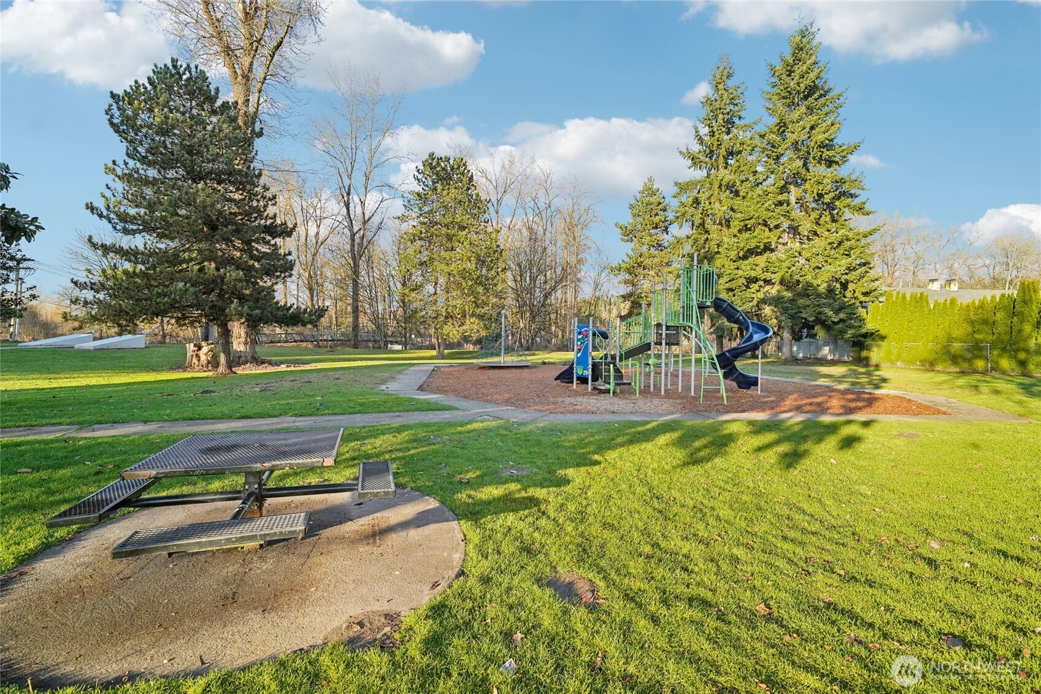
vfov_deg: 73.7
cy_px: 347
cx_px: 520
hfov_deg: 96.7
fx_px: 463
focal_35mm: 16
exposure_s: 1/1000
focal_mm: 16
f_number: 5.6
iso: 1600
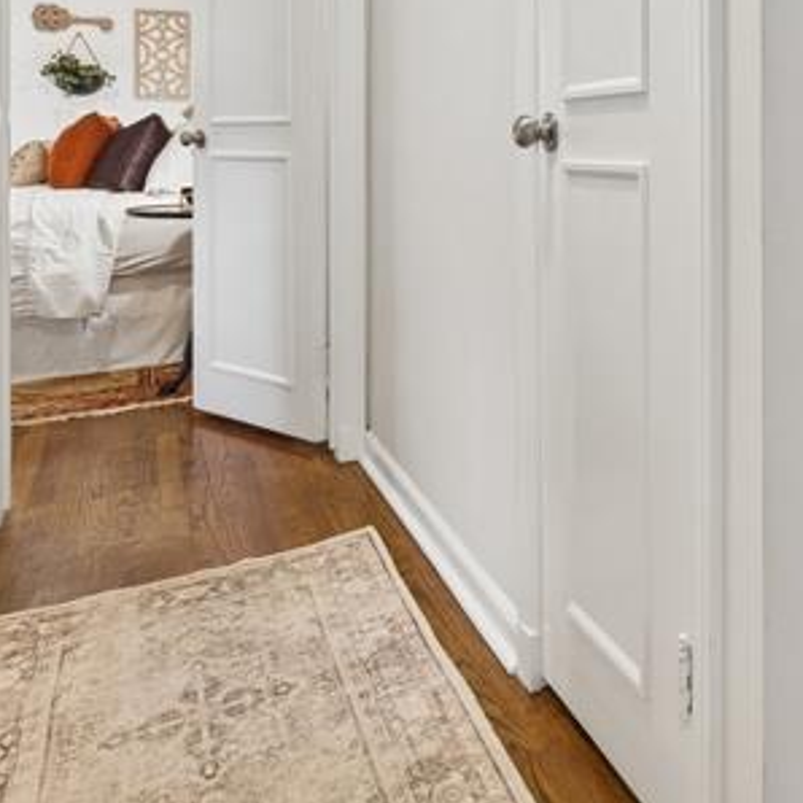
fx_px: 919
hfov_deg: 39.8
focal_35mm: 35
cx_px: 852
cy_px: 129
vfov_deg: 44.3
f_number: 5.6
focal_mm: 8
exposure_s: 1/9
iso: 250
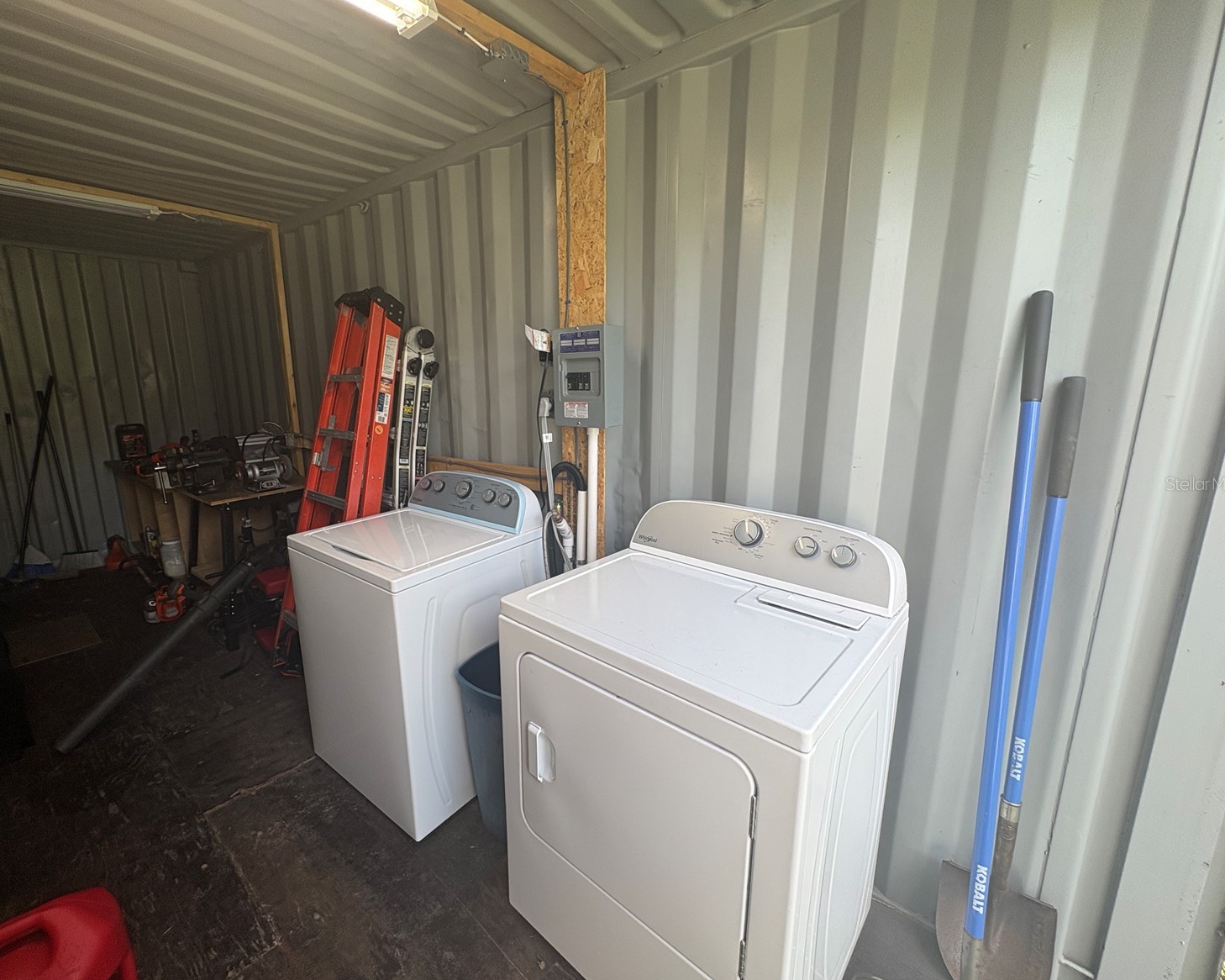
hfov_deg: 96.7
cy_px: 483
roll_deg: +1.6
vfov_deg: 84.0
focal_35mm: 15
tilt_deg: -10.7
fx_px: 544
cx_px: 573
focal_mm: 2.22
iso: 50
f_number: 2.2
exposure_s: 1/120
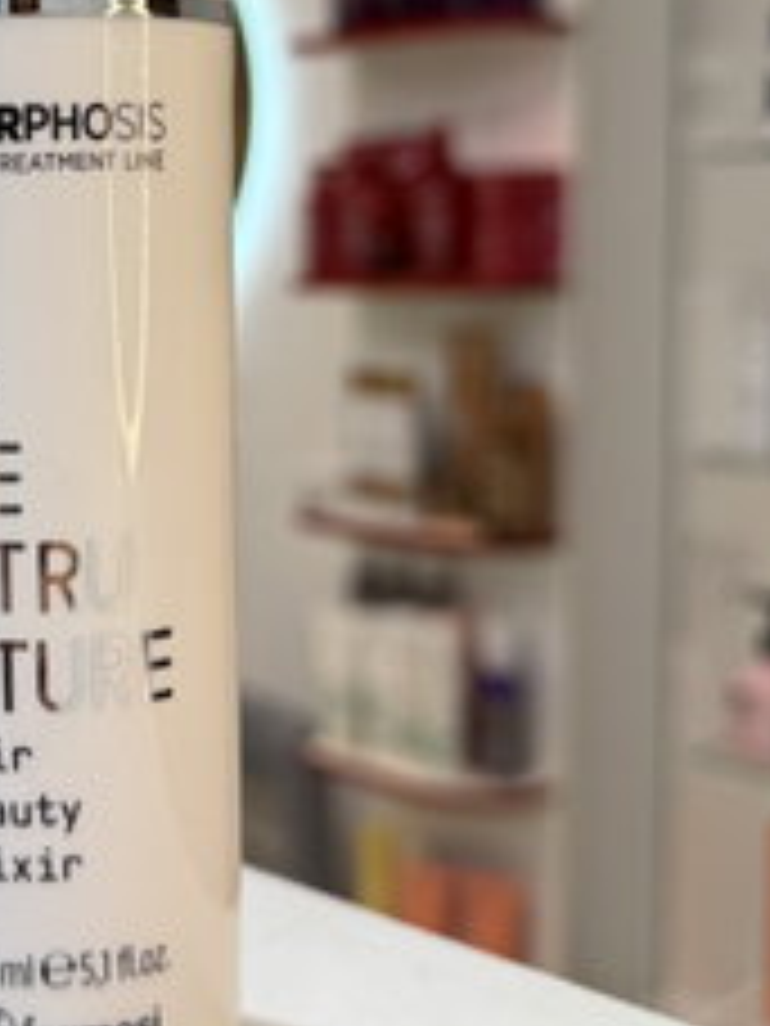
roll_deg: +0.3
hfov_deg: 24.9
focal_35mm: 56
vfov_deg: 33.8
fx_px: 1661
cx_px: 5
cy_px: 281
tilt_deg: -1.9
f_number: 1.78
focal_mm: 6.76
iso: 50
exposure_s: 1/134
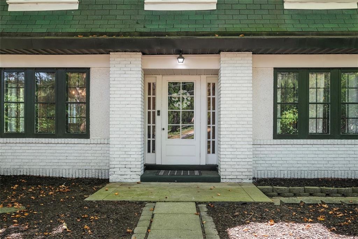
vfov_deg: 43.6
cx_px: 179
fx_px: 298
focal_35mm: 30
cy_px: 120
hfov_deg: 61.9
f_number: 8
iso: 400
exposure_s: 1/30
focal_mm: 30
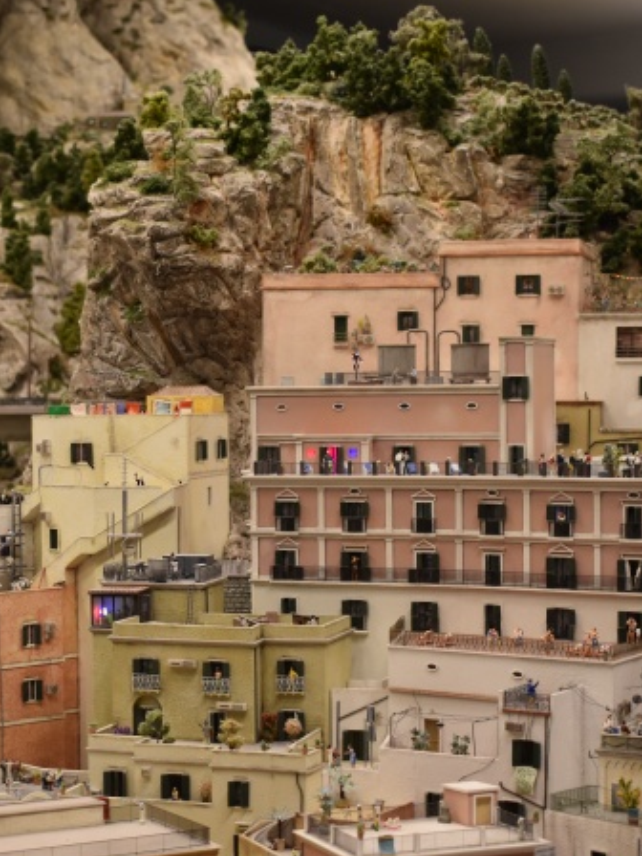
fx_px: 1850
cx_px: 182
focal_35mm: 75
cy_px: 472
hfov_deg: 19.6
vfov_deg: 26.0
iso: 400
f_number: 4.2
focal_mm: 31
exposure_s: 1/80
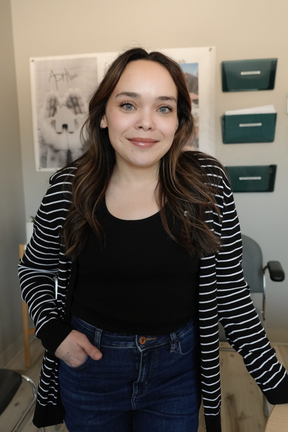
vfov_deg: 55.1
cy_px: 216
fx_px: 414
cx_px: 144
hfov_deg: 38.4
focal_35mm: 34
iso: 2500
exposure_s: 1/160
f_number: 4
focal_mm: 23
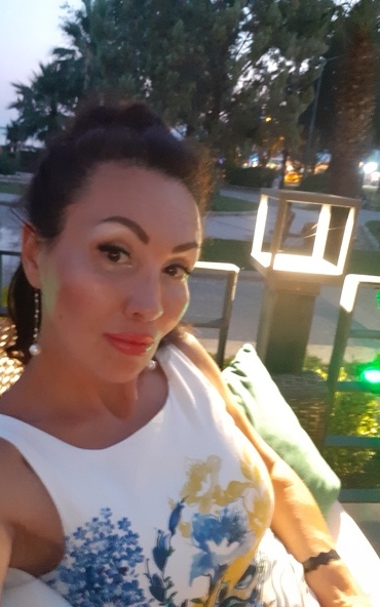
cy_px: 304
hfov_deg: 43.1
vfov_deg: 64.6
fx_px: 481
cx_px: 177
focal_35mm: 29
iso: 500
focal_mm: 3.6
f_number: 1.9
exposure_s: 1/8
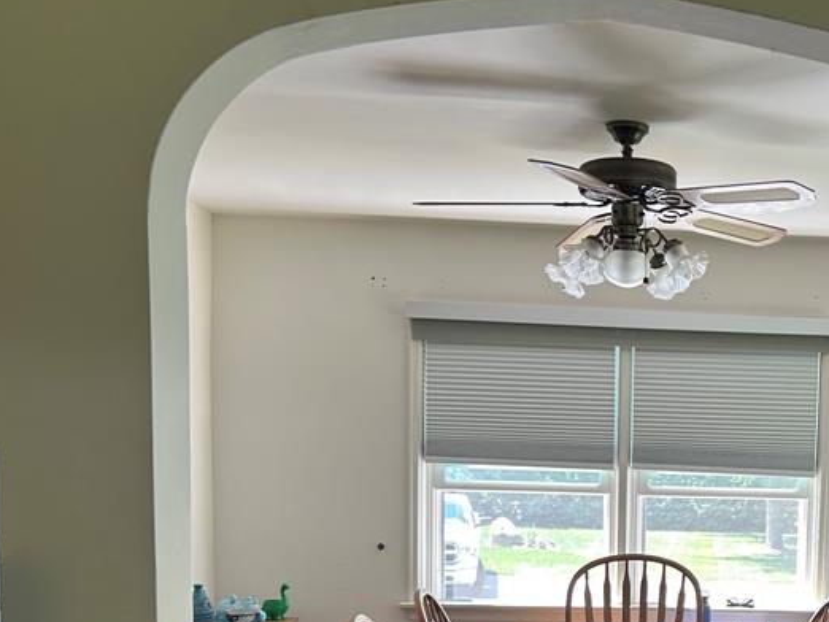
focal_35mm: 51
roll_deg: -1.3
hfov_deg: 35.8
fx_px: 1222
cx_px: 705
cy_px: 568
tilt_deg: -6.1
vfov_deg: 27.5
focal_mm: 5.7
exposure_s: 1/120
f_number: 1.5
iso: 64
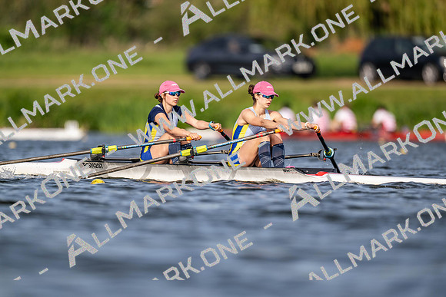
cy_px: 148
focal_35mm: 600
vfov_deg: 2.3
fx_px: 7435
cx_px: 223
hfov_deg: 3.4
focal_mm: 600
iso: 250
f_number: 4
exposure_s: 1/2500
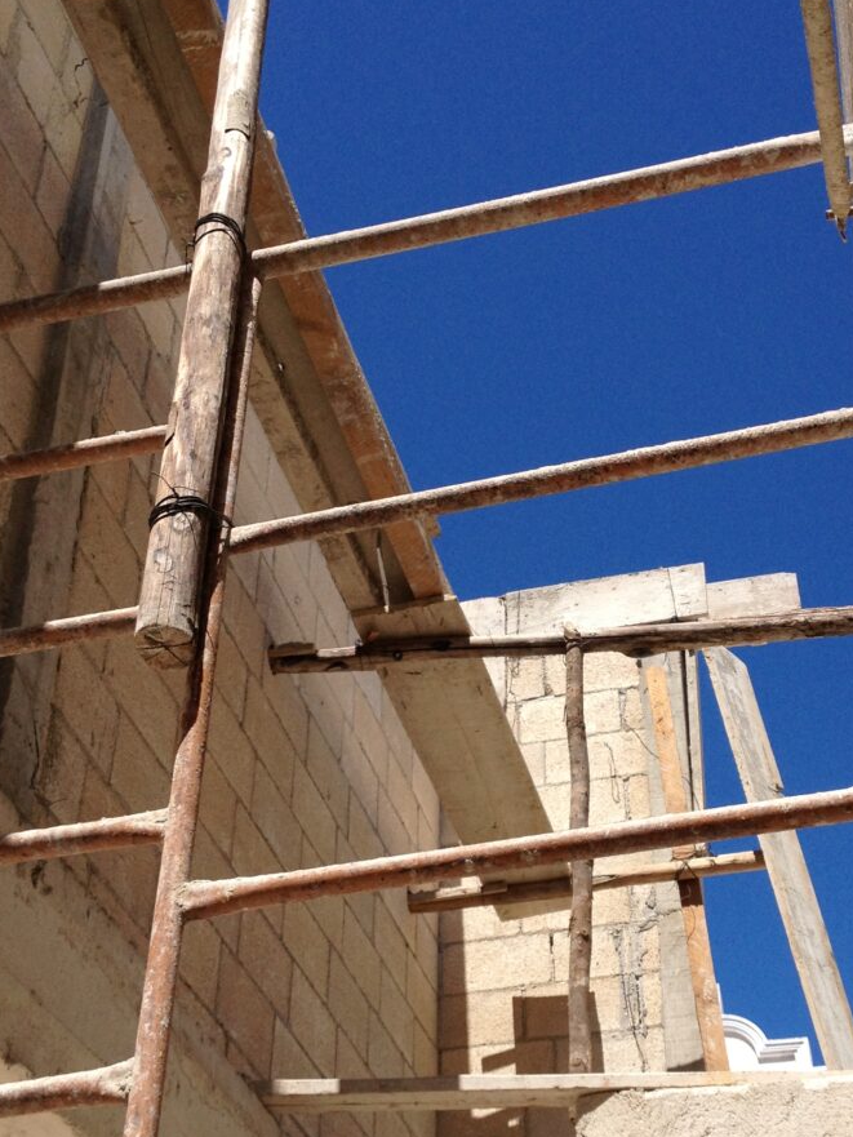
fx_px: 2004
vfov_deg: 31.6
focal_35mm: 61
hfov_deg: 24.0
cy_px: 667
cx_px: 506
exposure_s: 1/2304
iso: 50
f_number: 2.4
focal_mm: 4.28
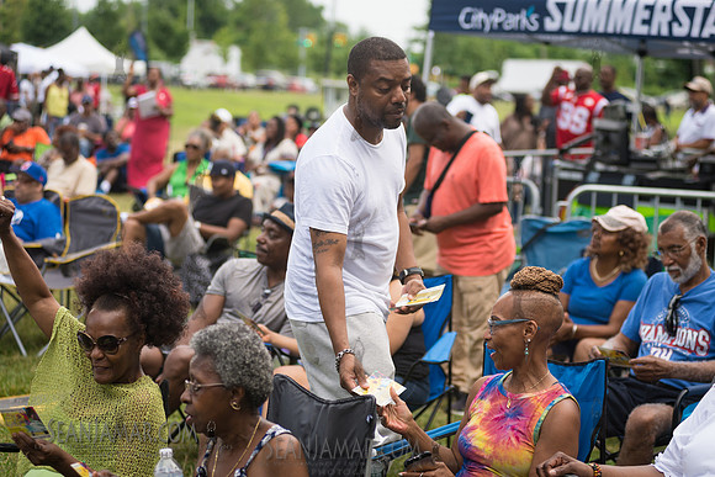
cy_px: 238
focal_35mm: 92
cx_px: 358
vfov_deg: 14.9
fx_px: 1828
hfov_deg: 22.1
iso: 400
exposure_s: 1/400
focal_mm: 92
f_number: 4
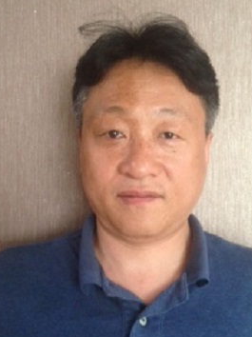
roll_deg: -1.7
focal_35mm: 42
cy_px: 191
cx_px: 137
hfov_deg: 34.3
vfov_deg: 44.7
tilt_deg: +0.2
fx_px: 408
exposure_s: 1/20
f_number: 2.4
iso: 320
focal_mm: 4.12
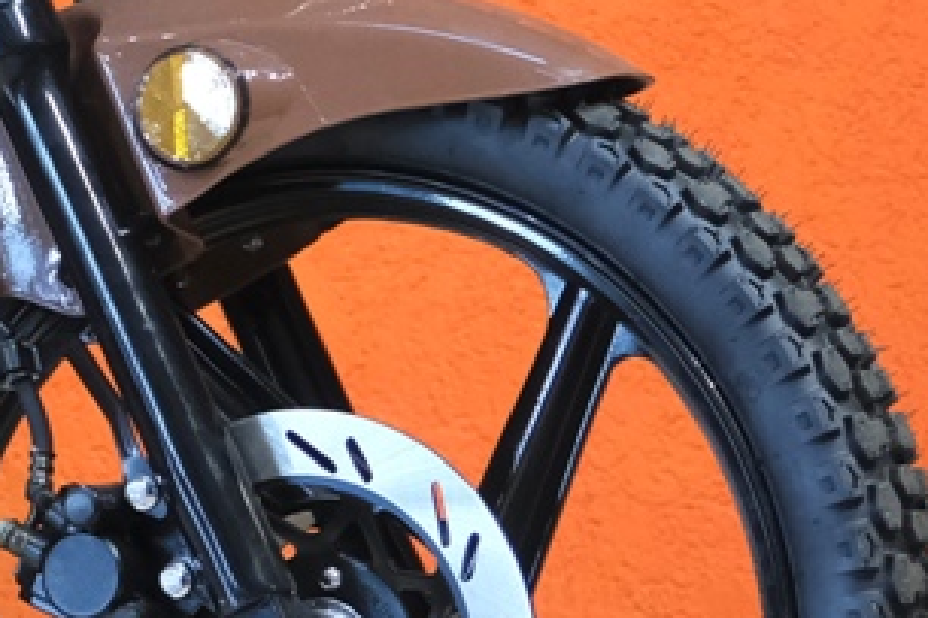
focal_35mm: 293
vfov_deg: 4.7
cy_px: -389
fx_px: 7552
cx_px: -813
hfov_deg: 6.8
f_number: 4
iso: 1600
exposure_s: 1/100
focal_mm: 37.6
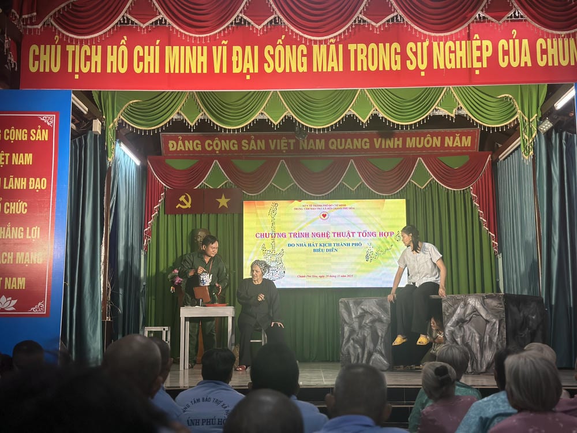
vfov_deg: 30.3
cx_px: 288
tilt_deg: +8.9
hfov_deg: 39.7
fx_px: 800
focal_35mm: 48
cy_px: 216
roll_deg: +0.0
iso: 80
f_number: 1.78
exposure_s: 1/250
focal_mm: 6.86
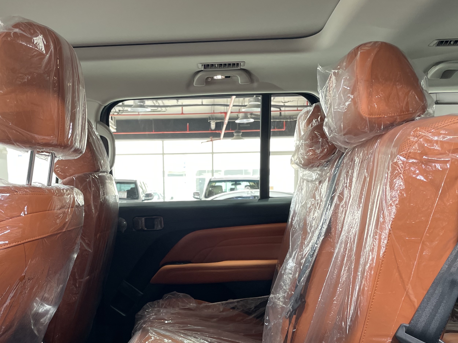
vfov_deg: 33.6
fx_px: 556
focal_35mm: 42
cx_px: 188
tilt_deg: -6.8
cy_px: 261
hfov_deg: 44.6
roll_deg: +0.0
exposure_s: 1/121
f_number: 1.6
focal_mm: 4.2
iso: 125
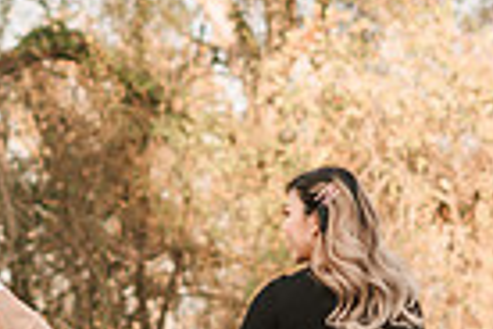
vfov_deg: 6.2
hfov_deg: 9.3
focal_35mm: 221
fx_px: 3026
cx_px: 50
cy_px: 377
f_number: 2
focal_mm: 50
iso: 200
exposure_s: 1/1000
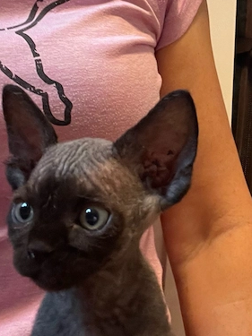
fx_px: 311
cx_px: 118
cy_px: 166
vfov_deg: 56.8
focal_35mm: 32
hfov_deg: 44.1
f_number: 2.2
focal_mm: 2.71
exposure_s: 1/33
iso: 250
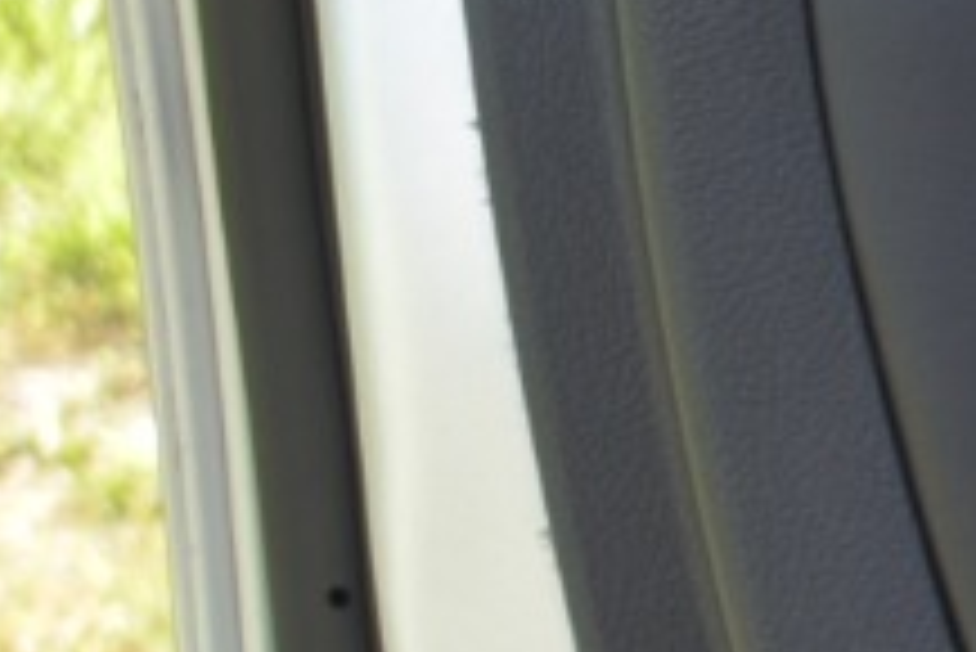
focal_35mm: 280
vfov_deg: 4.9
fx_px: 7589
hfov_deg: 6.5
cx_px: 3308
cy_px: 1030
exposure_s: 1/100
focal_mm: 25
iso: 100
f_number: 4
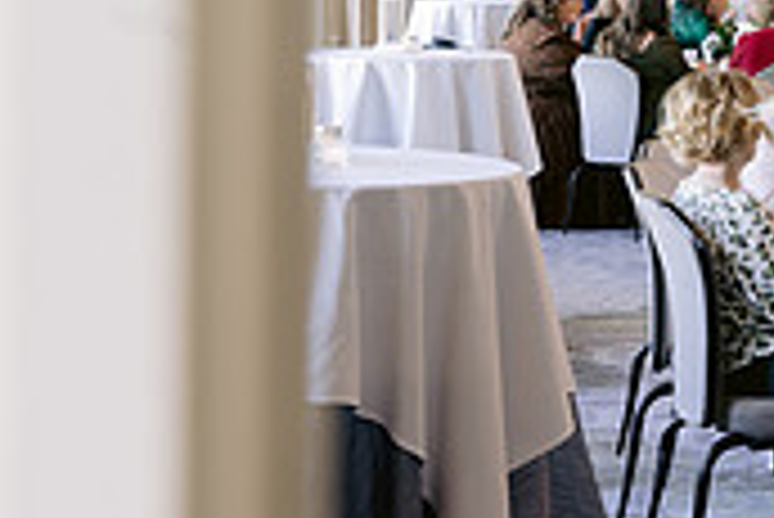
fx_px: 2539
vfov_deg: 11.6
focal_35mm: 118
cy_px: 43
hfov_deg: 15.9
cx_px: 1152
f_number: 8
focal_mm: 35
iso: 250
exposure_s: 1/10
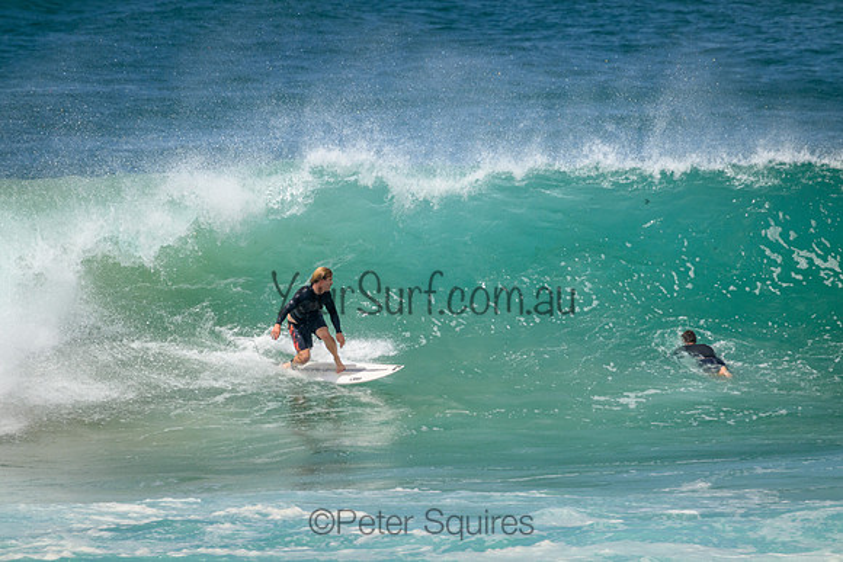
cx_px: 422
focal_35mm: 800
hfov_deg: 2.6
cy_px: 281
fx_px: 18737
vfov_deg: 1.7
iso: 720
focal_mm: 800
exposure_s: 1/2000
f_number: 11
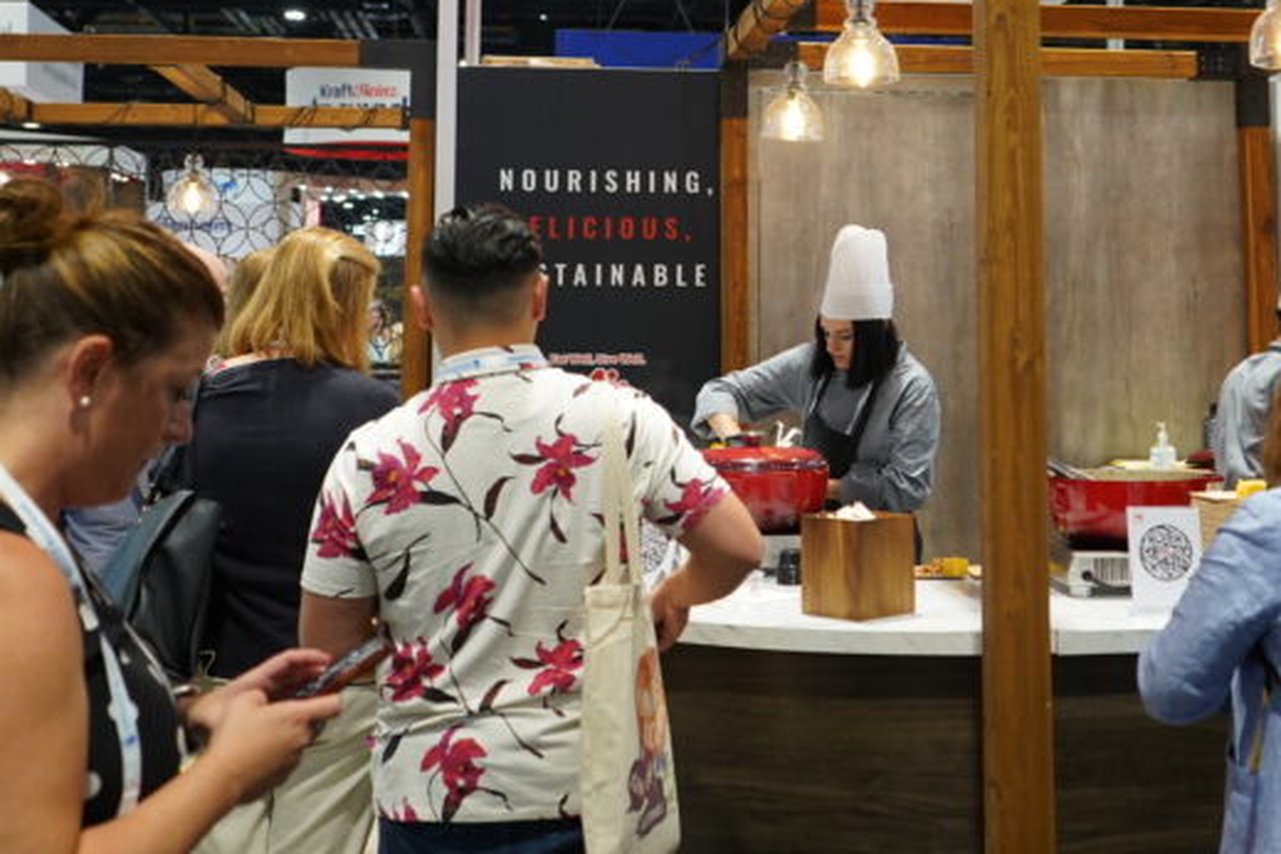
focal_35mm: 52
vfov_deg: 25.5
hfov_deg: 37.8
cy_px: 173
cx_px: 834
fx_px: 1850
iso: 2000
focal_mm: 30
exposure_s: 1/160
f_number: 3.5
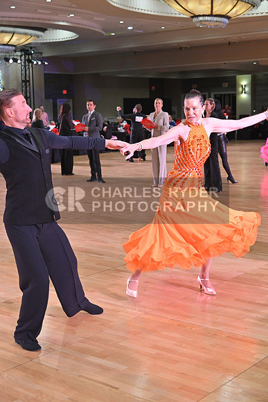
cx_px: 134
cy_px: 201
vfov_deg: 36.2
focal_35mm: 55
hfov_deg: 24.6
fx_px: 614
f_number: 5
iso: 3200
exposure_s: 1/320
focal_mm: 55
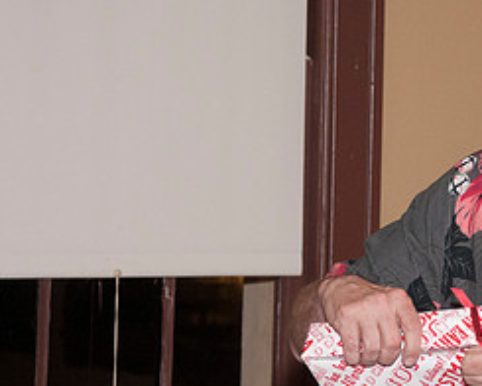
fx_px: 2753
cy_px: 192
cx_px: 535
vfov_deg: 8.0
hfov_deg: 9.9
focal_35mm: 193
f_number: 5.6
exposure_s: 1/80
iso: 800
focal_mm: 58
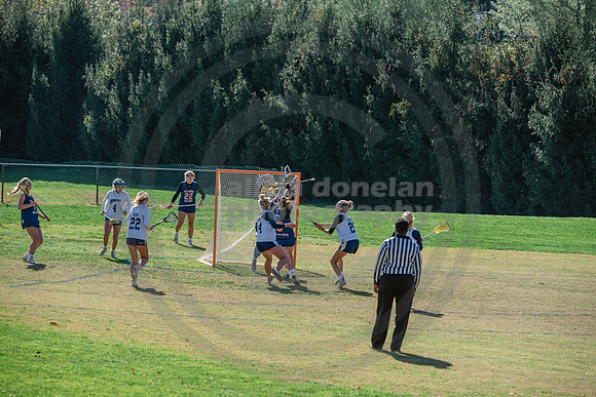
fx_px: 3063
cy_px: 199
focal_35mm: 185
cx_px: 298
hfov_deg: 11.1
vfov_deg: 7.4
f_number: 5.6
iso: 250
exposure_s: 1/2000
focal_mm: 185
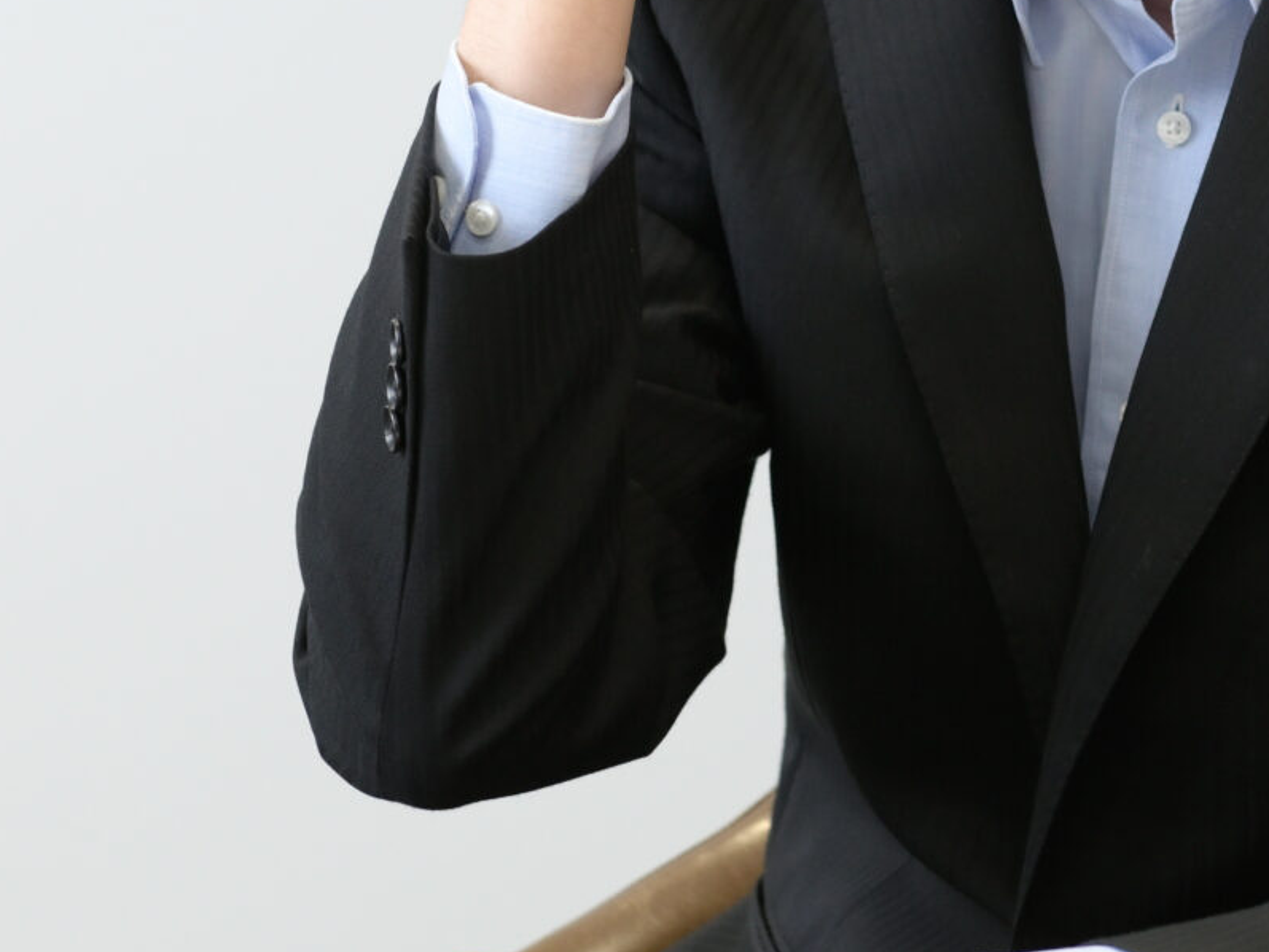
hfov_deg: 9.1
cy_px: 84
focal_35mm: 216
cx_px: 1051
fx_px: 7920
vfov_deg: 6.9
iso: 800
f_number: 5
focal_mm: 70
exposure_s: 1/200
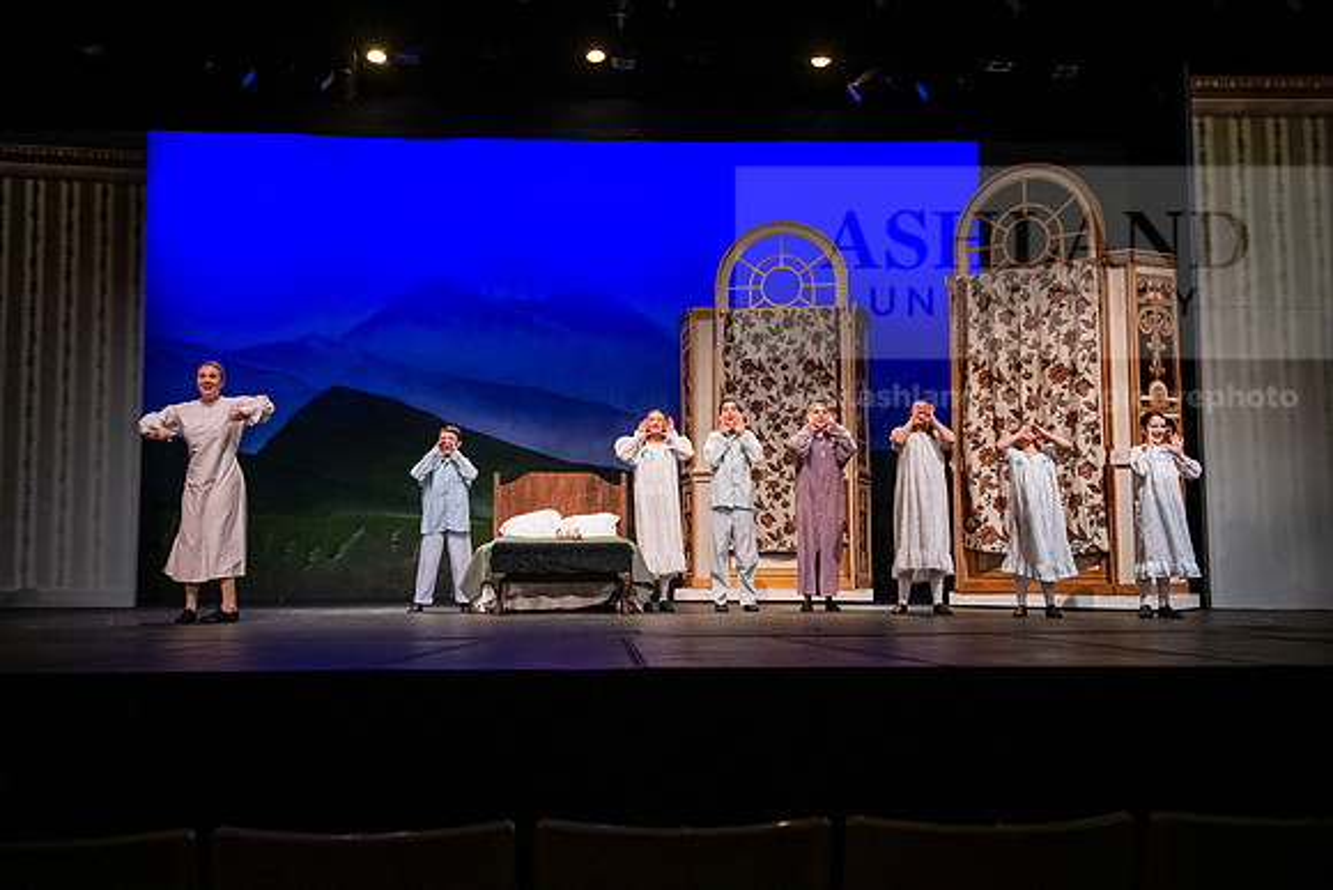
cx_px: 666
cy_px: 445
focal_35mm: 38
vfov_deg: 35.1
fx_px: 1407
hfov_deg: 50.7
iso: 4000
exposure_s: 1/200
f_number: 3.2
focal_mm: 38
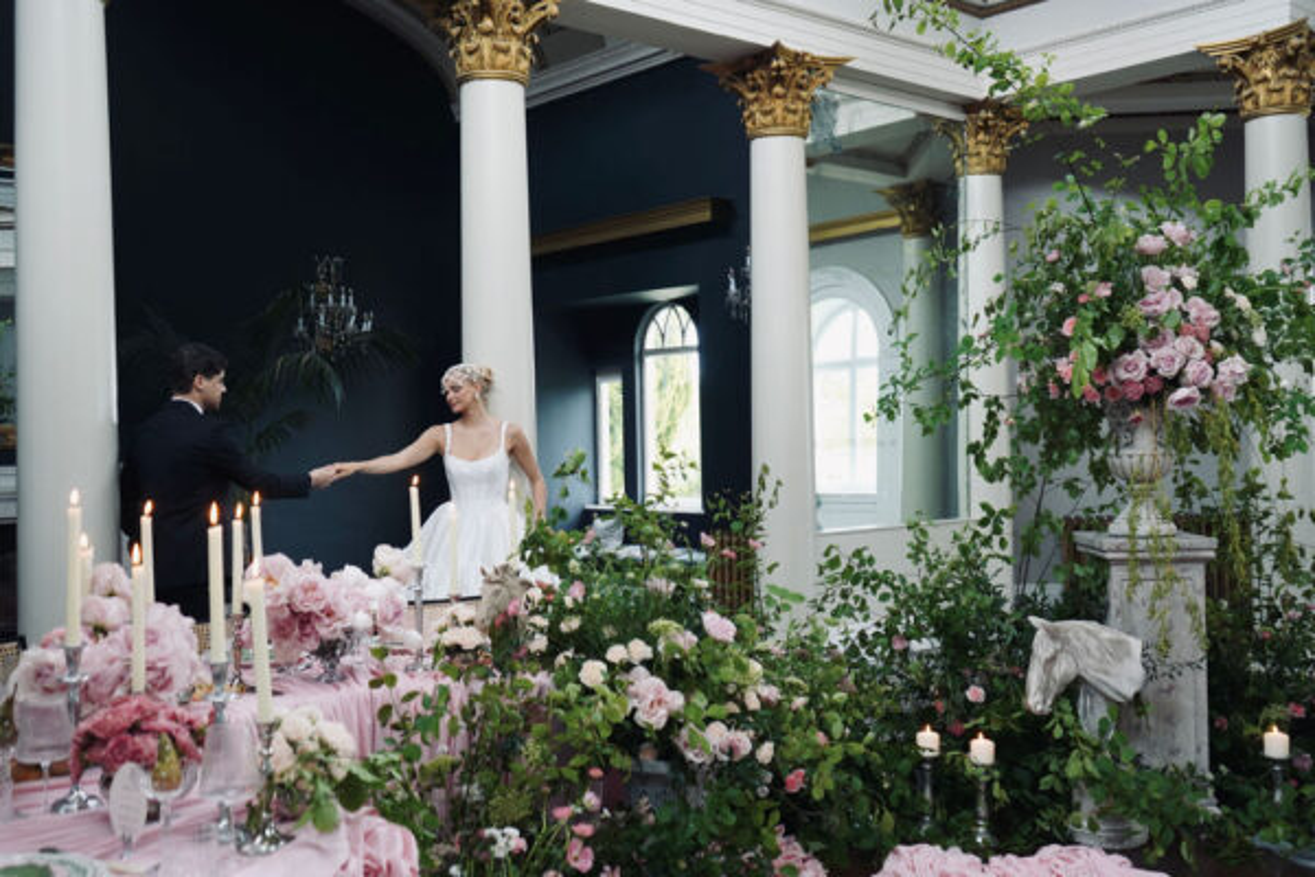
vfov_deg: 38.9
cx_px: 658
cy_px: 438
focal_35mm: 34
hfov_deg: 55.8
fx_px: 1242
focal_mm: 34
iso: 1000
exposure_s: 1/160
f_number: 4
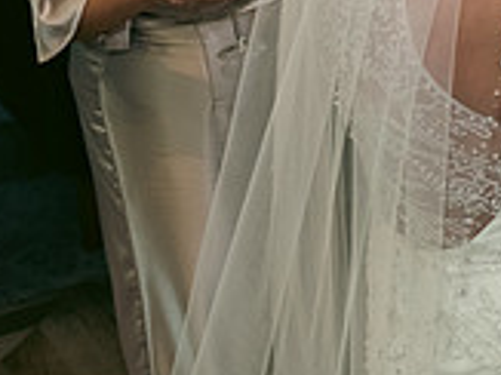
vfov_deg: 17.4
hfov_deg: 20.8
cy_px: -26
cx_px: 722
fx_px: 1186
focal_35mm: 82
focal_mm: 24
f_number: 3.5
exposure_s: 1/160
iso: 800
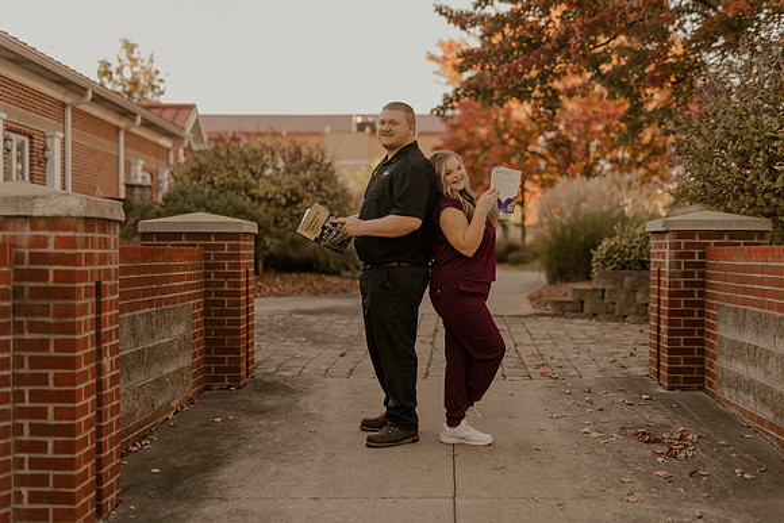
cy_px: 259
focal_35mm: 53
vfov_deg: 25.3
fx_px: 1165
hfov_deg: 37.2
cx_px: 391
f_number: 1.8
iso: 640
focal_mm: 50
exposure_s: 1/2000
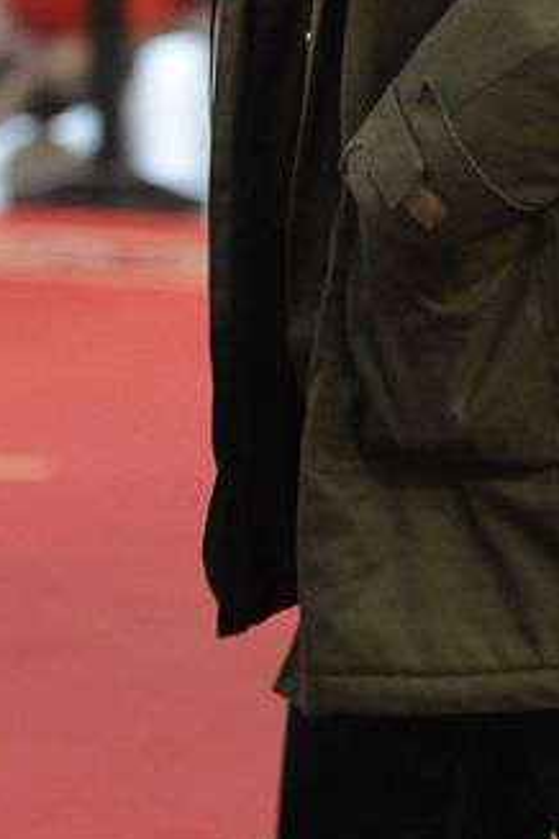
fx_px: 7429
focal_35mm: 319
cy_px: -49
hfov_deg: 4.3
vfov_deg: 6.4
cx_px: 535
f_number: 2.8
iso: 3200
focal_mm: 102
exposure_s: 1/80
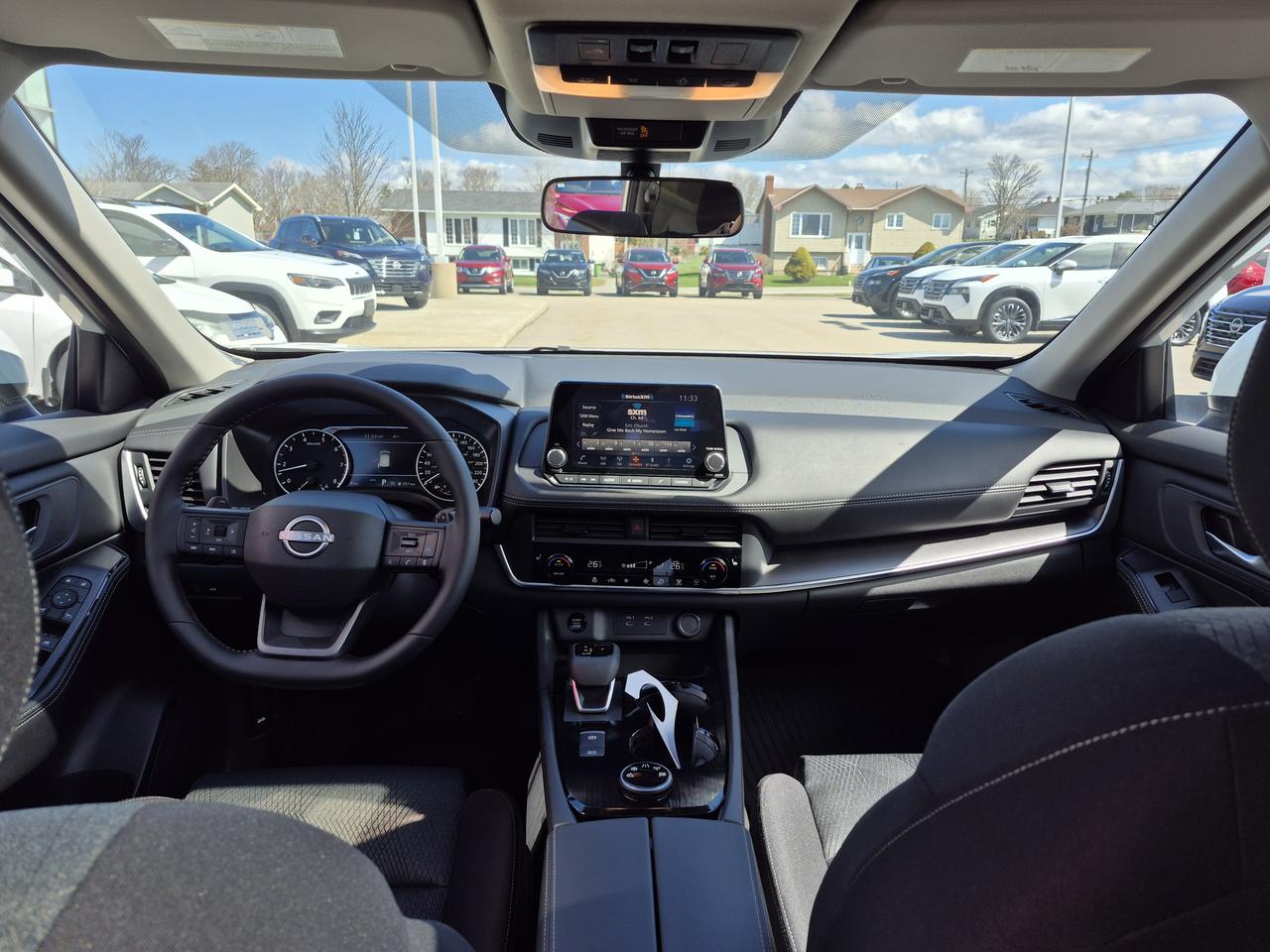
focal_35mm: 23
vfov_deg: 58.9
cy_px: 476
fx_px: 844
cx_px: 635
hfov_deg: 73.9
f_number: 1.8
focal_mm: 5.4
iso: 25
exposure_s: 1/822
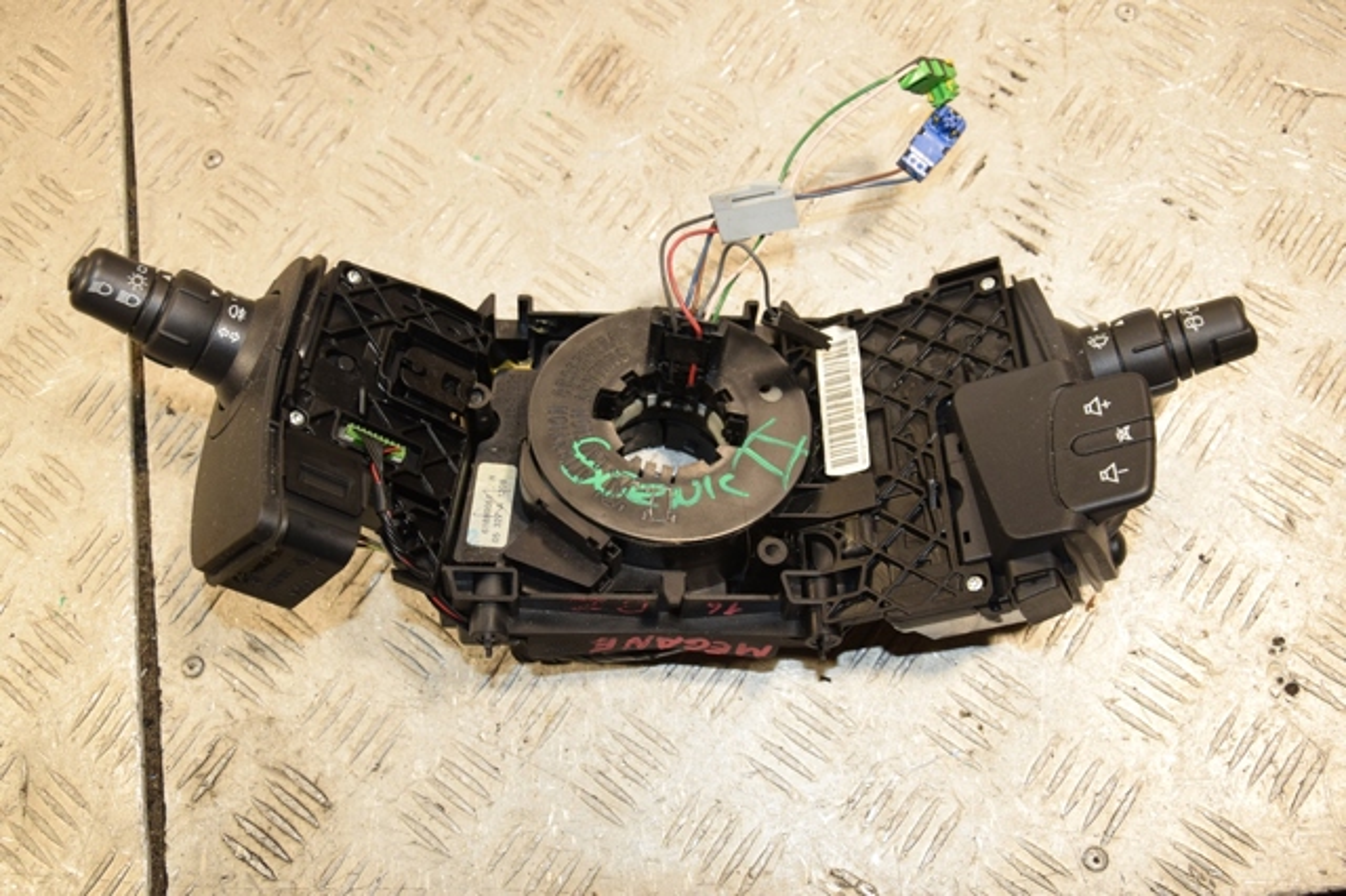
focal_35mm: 38
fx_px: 1401
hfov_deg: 51.3
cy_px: 448
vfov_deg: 35.5
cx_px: 673
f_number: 6.3
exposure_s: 1/200
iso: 800
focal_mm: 25
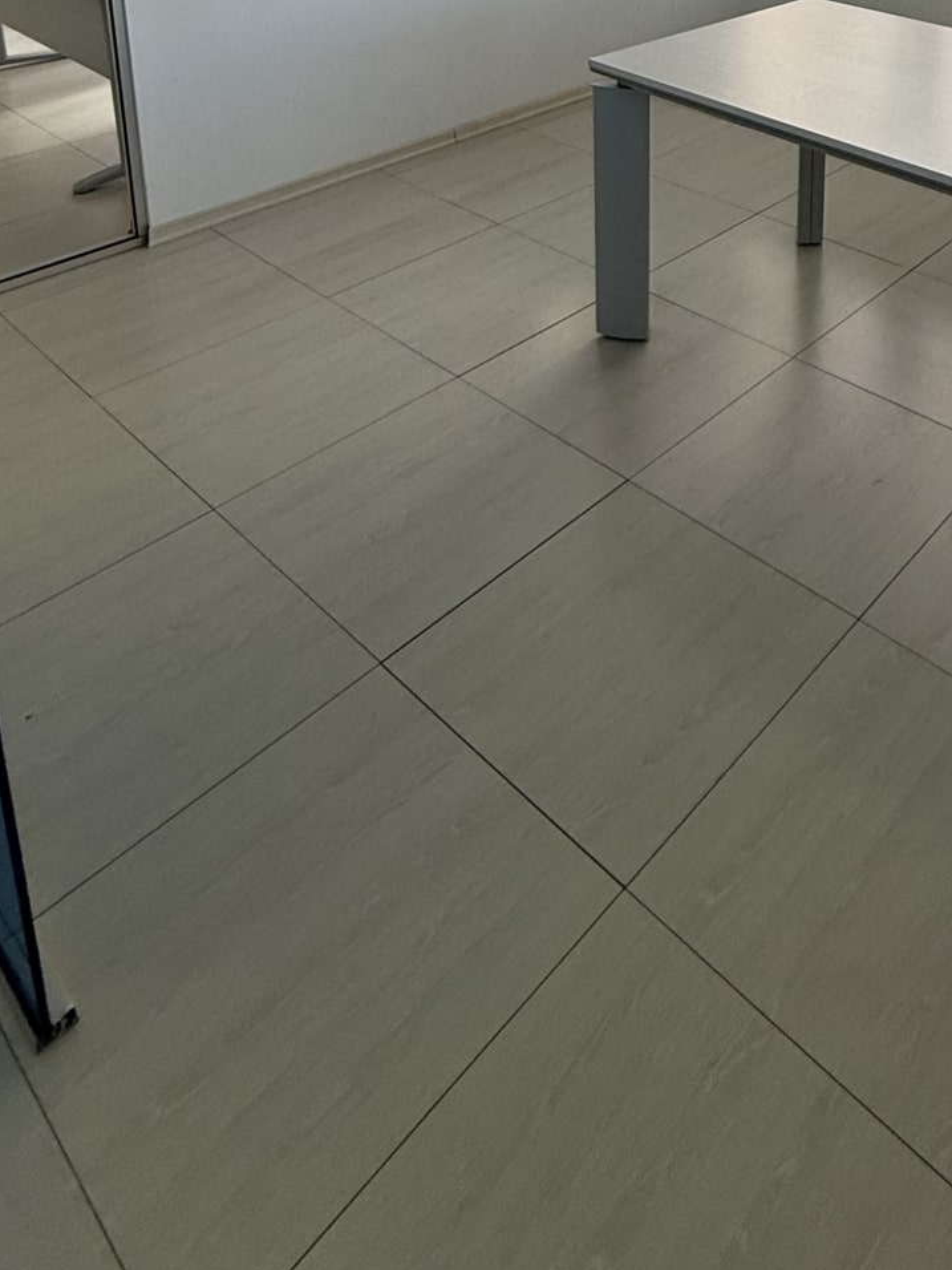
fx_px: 1100
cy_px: -21
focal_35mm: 30
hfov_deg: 44.2
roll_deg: -0.5
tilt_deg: -14.0
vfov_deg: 48.4
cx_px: 783
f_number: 2.2
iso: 64
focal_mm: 2.22
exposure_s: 1/99
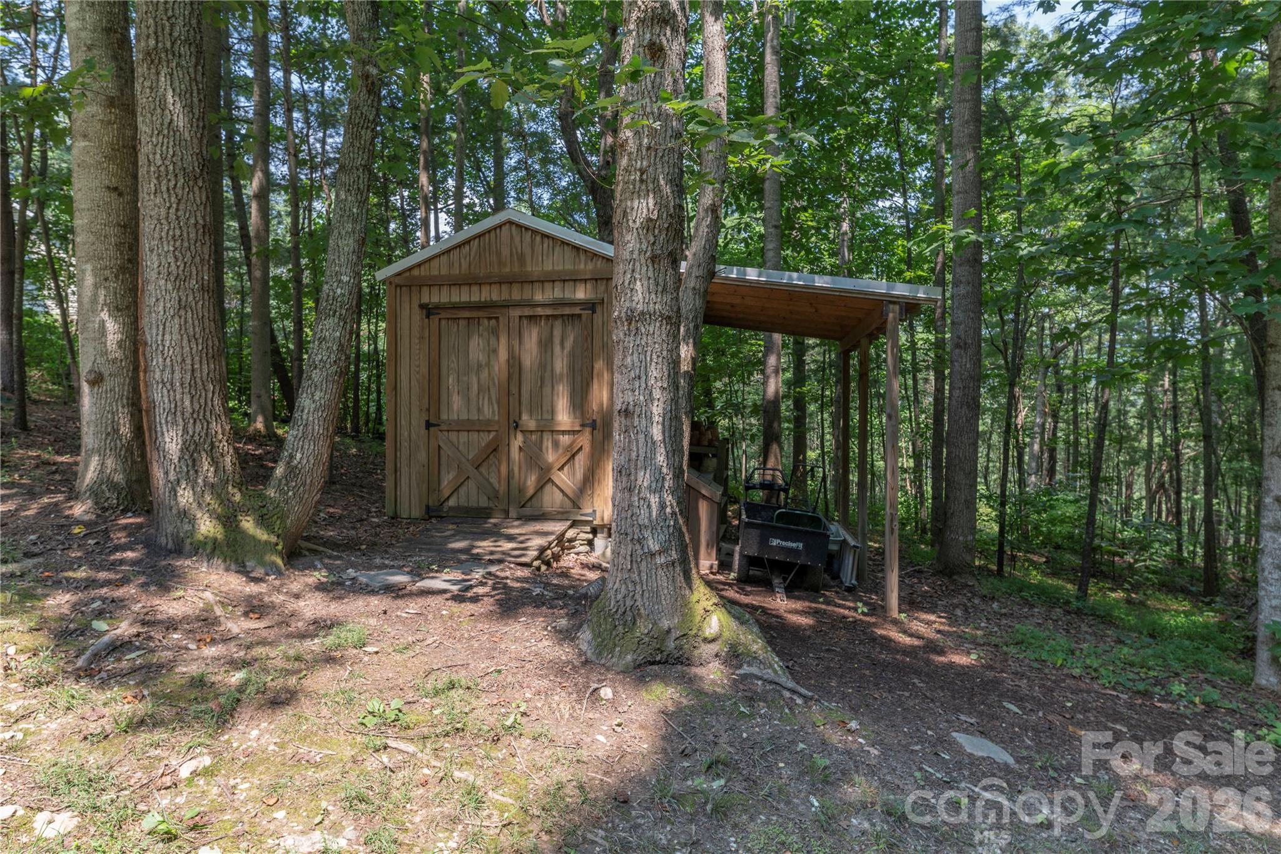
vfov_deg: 64.5
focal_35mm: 19
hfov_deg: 86.9
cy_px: 427
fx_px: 676
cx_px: 640
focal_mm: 19
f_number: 7.1
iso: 125
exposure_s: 1/80
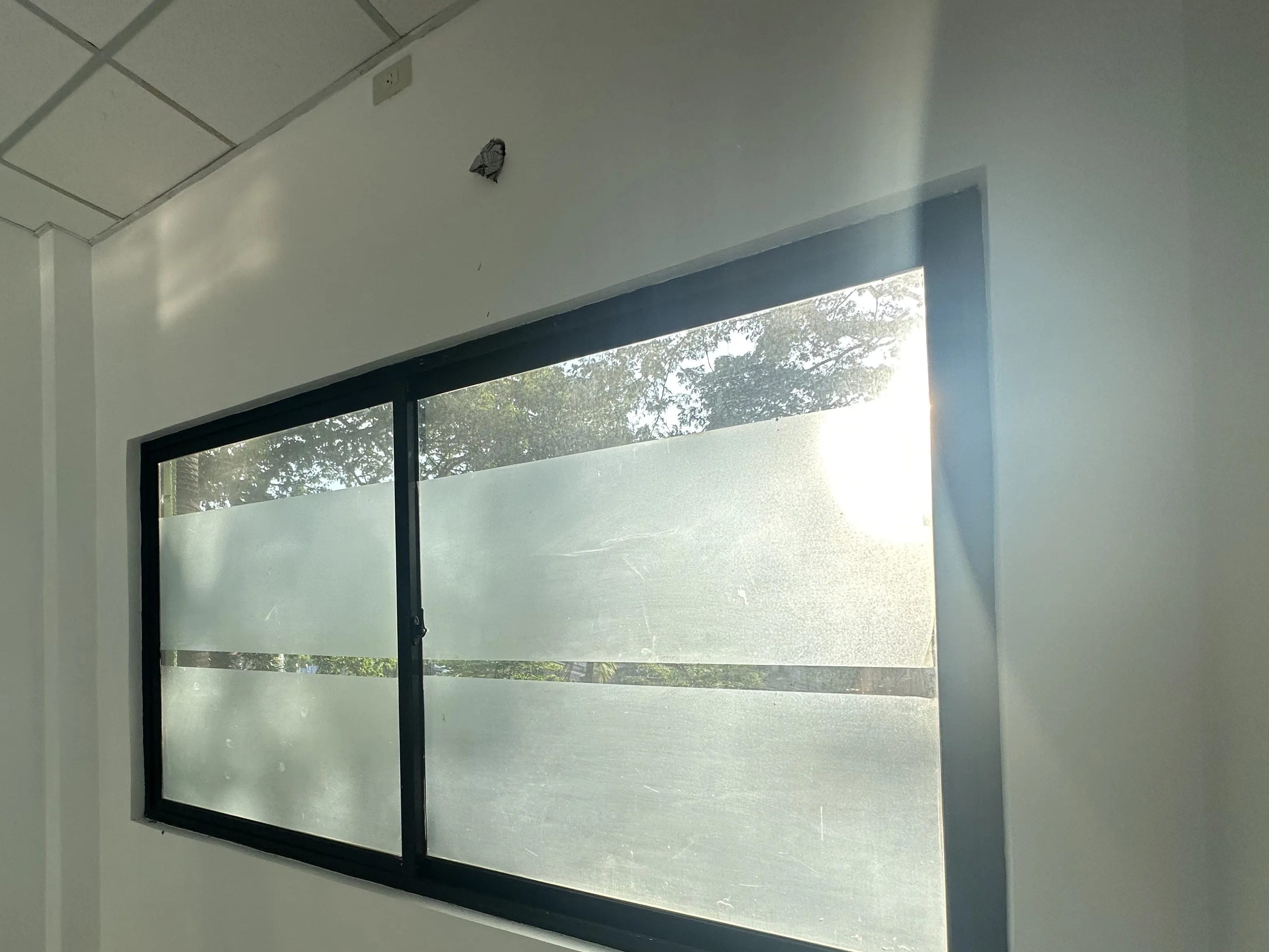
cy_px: 608
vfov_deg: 70.2
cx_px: 481
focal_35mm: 18
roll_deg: +1.4
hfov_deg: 86.1
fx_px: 660
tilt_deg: +1.9
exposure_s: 1/99
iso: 100
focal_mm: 2.22
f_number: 2.2
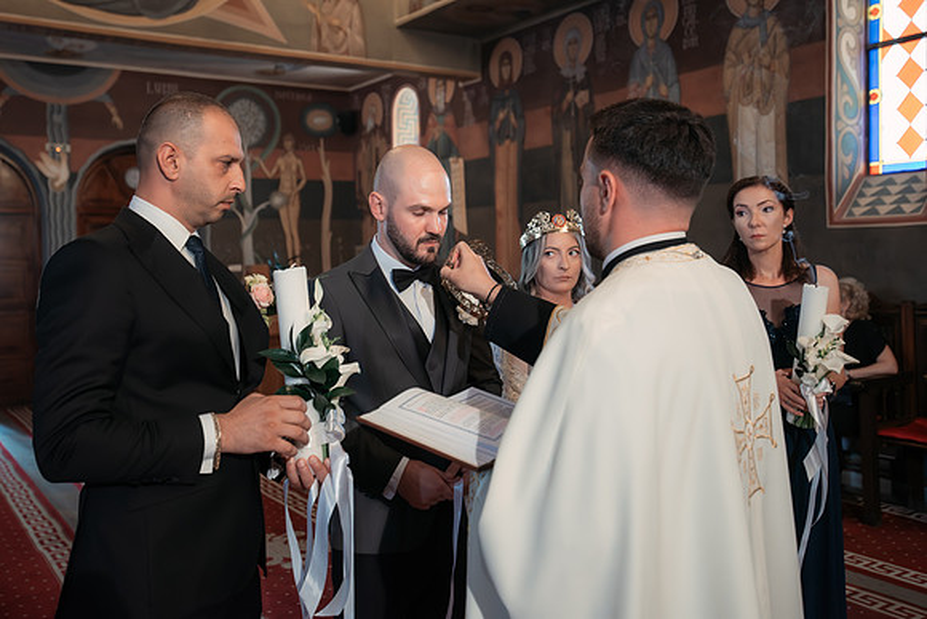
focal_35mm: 33
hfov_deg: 56.4
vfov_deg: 39.4
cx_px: 410
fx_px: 862
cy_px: 274
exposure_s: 1/200
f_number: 2.8
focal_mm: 30
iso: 5600
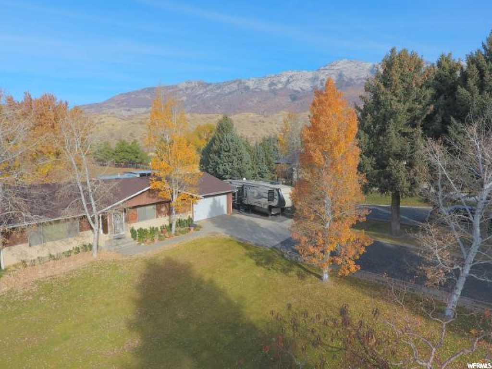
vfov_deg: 66.0
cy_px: 184
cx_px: 246
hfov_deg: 81.7
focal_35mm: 20
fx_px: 284
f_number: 2.8
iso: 100
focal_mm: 3.61
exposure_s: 1/315
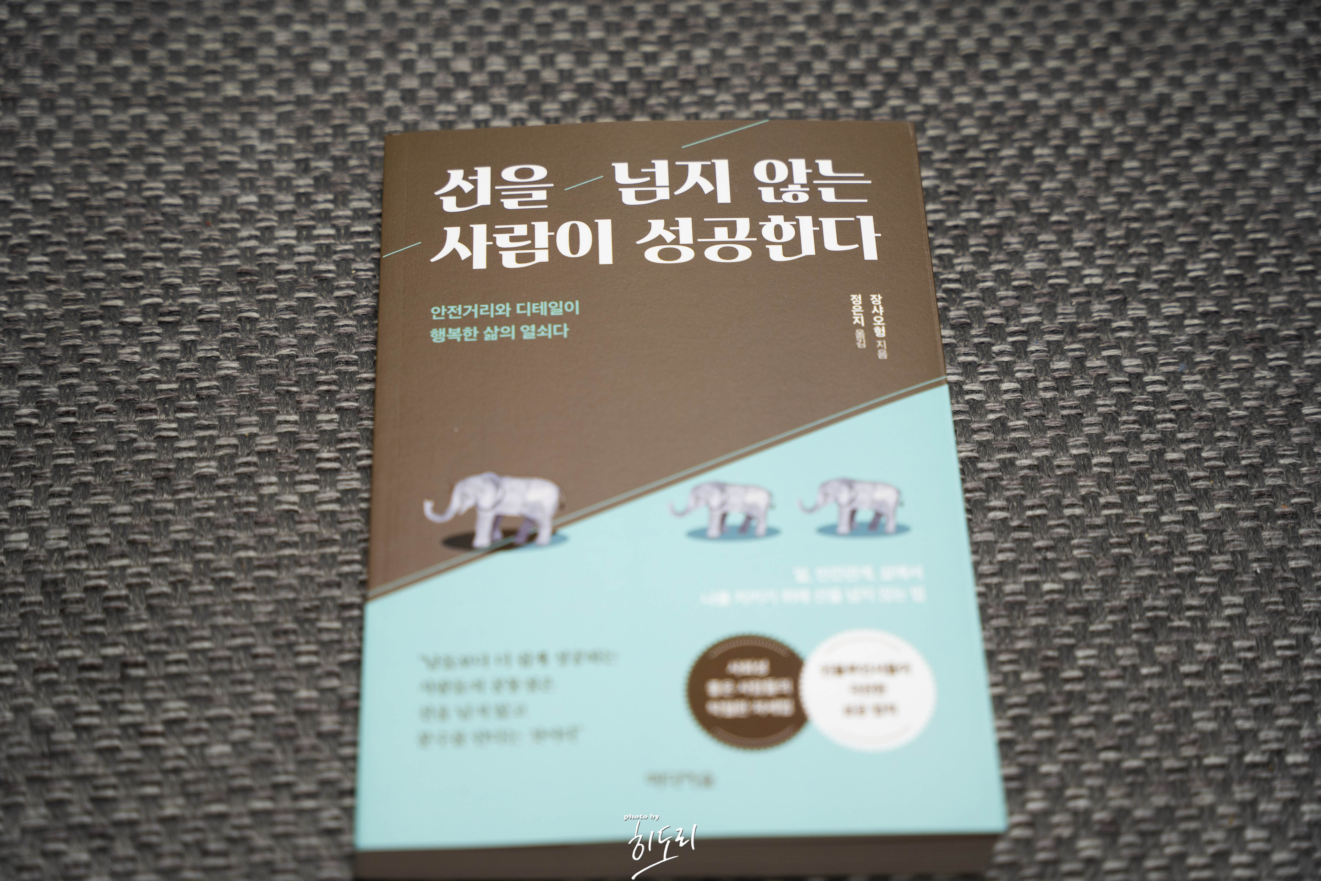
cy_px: 440
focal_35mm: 60
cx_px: 660
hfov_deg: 33.6
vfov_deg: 22.8
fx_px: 2187
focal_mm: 59.6
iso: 320
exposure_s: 1/60
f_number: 2.8
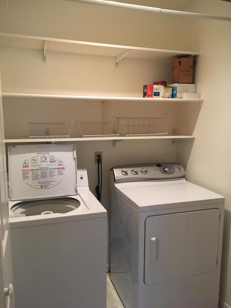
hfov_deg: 48.2
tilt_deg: -12.9
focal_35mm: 29
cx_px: 116
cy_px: 154
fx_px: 258
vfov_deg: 61.7
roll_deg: +0.1
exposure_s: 1/30
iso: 200
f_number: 2.2
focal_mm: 4.15
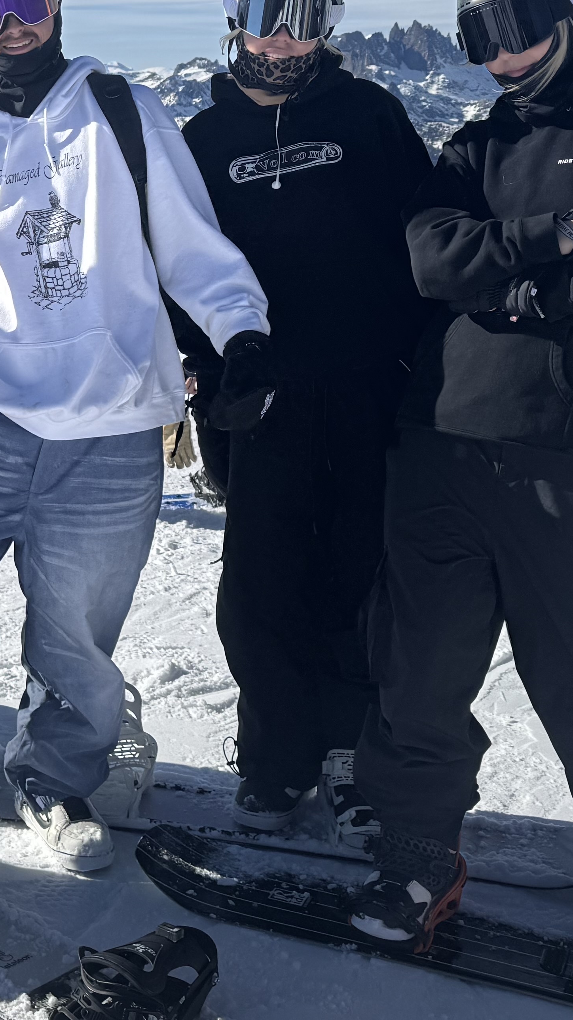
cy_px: 290
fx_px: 1567
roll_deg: +0.5
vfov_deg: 35.4
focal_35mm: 58
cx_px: -4
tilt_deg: -10.1
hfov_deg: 20.1
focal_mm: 6.76
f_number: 1.78
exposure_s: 1/10417
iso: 80
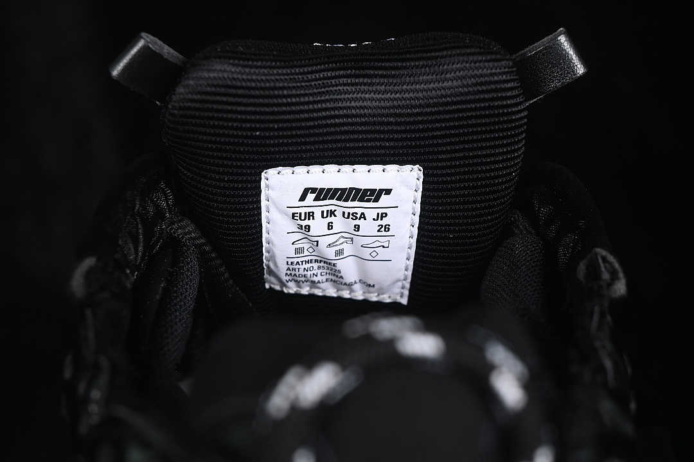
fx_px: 1446
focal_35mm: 75
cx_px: 347
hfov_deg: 27.0
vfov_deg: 18.2
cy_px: 231
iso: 160
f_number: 6.3
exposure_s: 1/60
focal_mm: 50
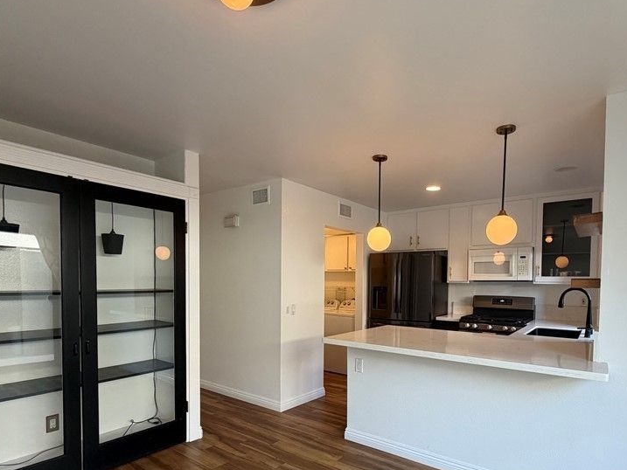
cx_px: 358
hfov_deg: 81.3
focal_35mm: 20
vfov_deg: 64.9
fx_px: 362
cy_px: 296
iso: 250
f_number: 2.2
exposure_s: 1/120
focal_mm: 2.22
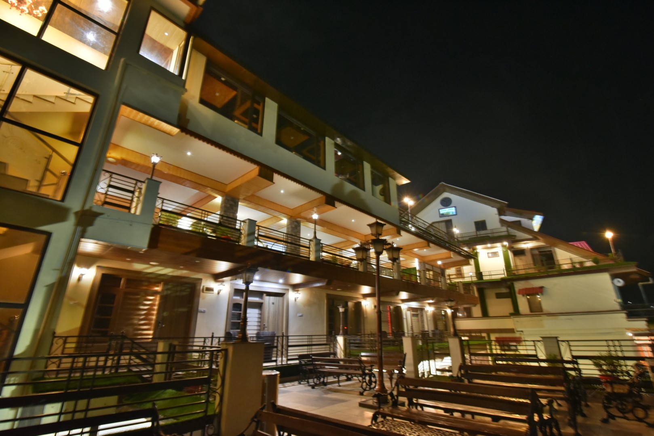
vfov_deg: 73.8
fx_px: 291
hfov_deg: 96.7
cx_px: 327
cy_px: 218
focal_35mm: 16
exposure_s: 1/8
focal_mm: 16
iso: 5000
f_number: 5.6
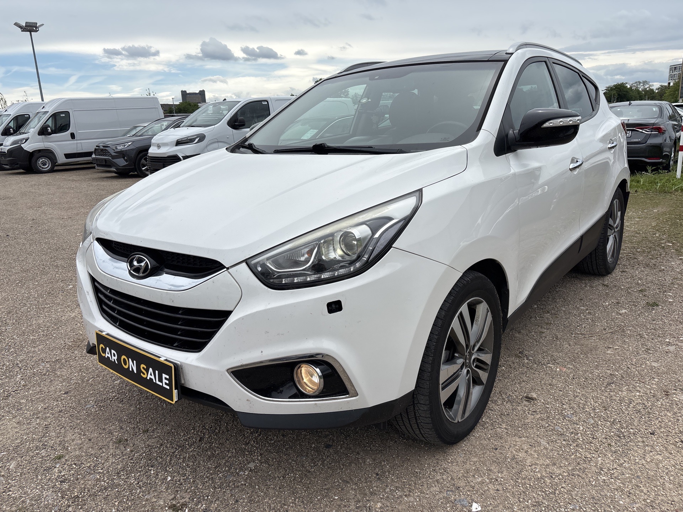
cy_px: 256
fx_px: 513
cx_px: 342
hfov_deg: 67.3
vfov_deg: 53.1
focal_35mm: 26
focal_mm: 5.96
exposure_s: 1/3650
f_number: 1.6
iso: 50
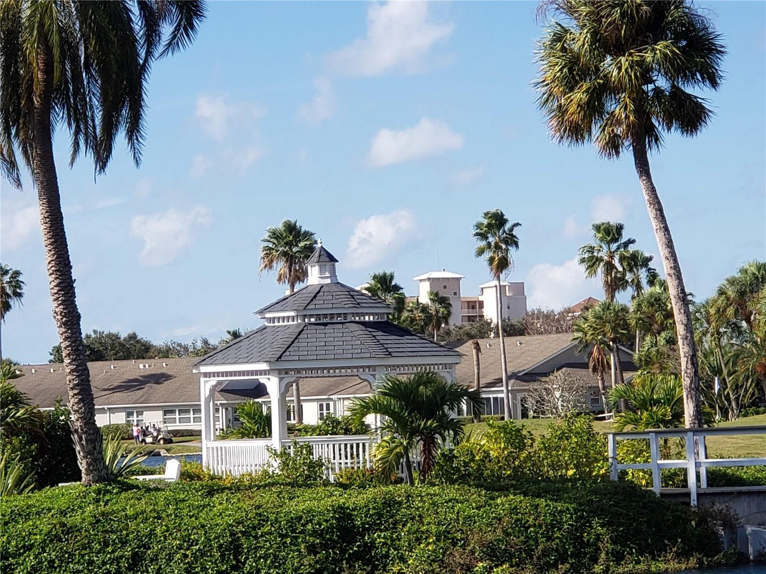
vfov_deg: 28.0
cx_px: 383
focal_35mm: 52
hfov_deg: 36.8
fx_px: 1151
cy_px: 287
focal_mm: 6
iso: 32
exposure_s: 1/697
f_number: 2.4
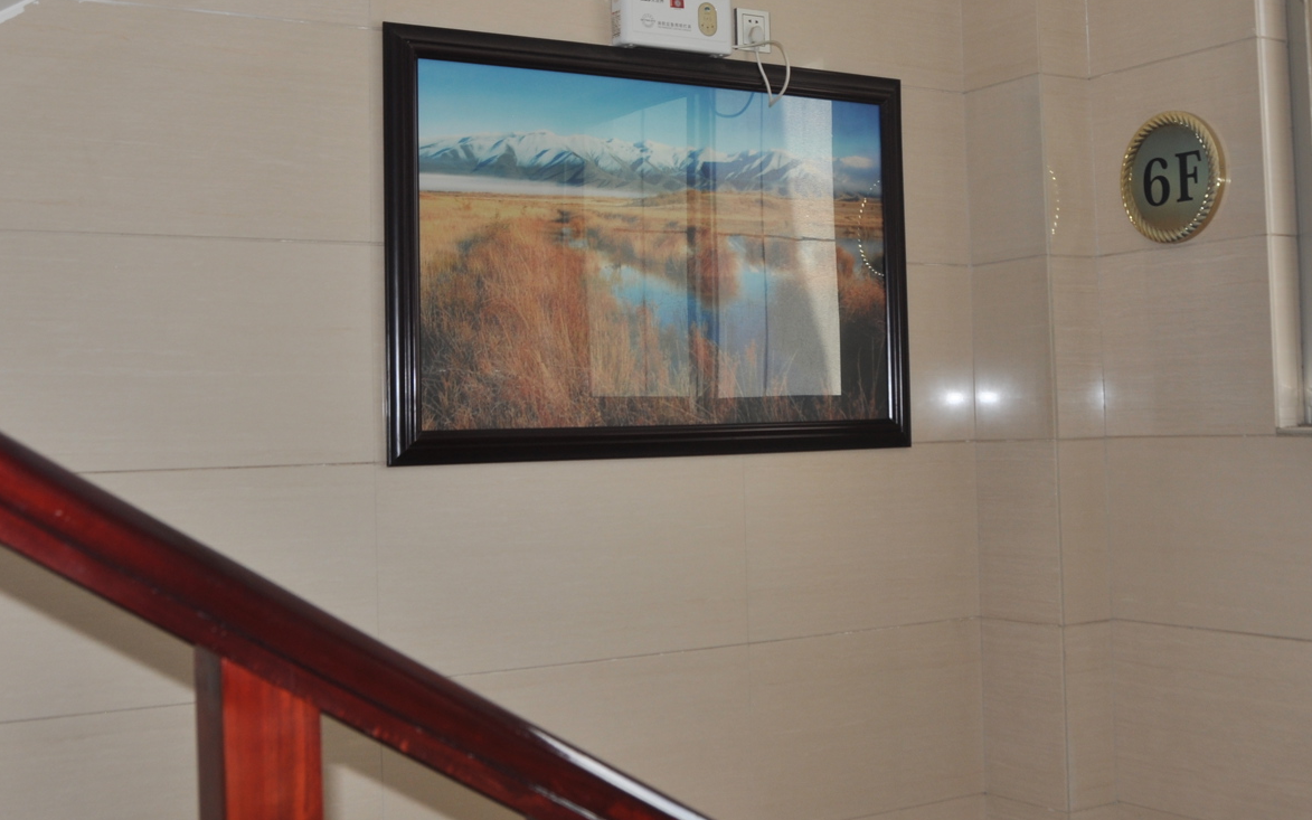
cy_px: 320
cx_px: 744
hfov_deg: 43.4
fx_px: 1645
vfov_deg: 27.9
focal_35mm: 46
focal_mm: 20
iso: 200
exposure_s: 1/200
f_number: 5
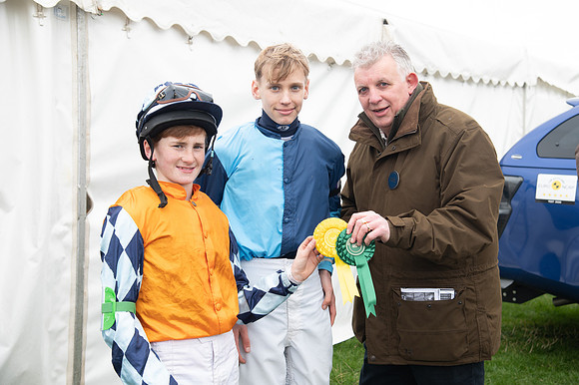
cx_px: 290
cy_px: 192
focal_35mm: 52
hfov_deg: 38.2
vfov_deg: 26.0
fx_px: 836
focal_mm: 52
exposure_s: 1/125
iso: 200
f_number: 5
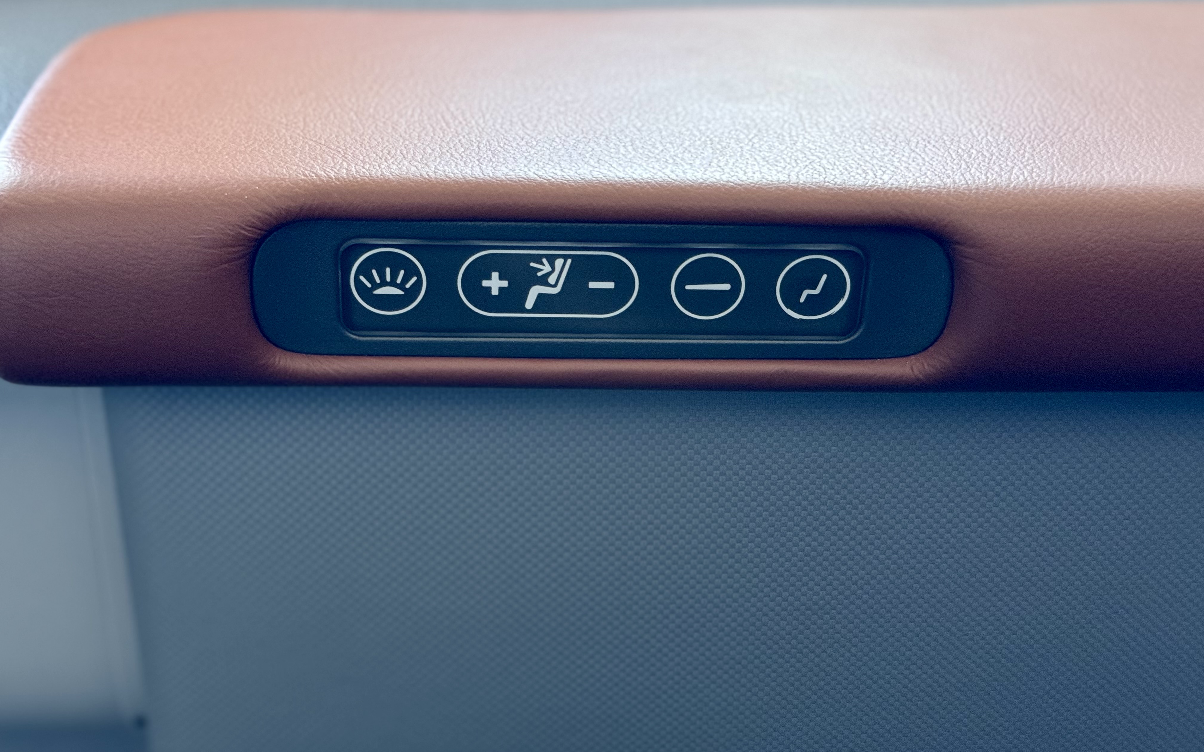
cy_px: 349
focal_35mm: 51
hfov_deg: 39.6
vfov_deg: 25.3
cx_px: 603
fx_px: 1673
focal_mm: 6.76
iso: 250
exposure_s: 1/42
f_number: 1.78
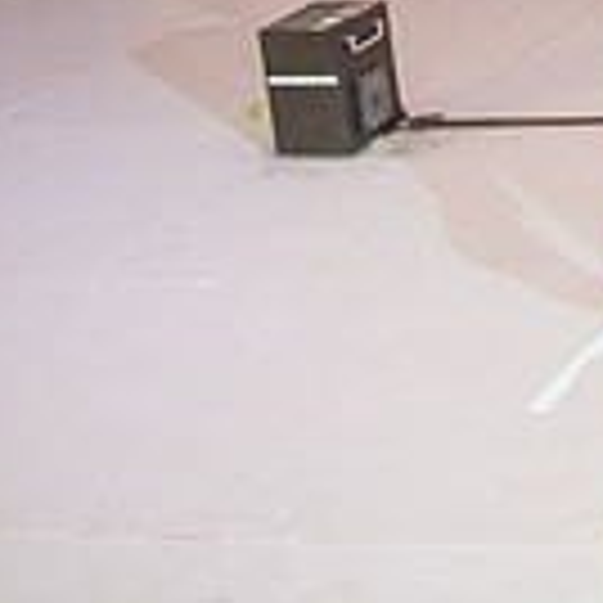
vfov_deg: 15.3
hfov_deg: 14.9
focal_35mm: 107
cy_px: -241
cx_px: 963
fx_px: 2109
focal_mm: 29
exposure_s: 1/160
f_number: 2.8
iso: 1000
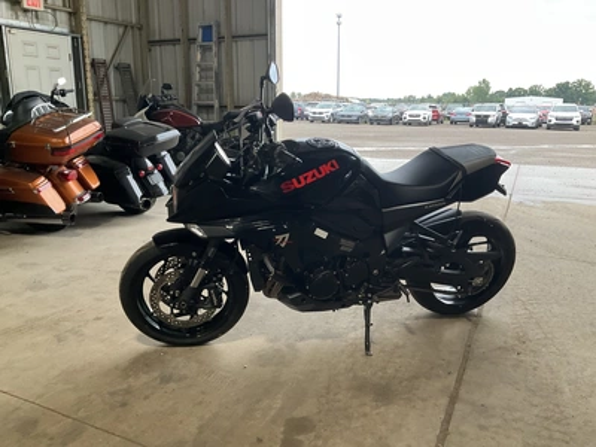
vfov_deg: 48.2
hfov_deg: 61.7
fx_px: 499
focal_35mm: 29
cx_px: 298
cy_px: 224
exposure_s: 1/61
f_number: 1.8
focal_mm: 3
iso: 64
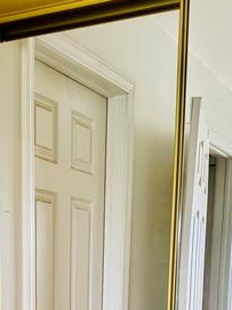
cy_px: 376
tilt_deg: -9.5
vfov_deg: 25.5
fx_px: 608
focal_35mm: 68
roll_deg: -0.8
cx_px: 72
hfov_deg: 21.5
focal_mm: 6.86
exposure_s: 1/120
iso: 125
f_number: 1.78
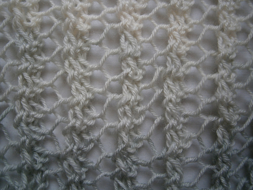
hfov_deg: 40.4
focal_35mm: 47
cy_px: 95
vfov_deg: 30.9
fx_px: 344
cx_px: 126
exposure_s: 1/15
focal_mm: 8.3
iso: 125
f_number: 3.4
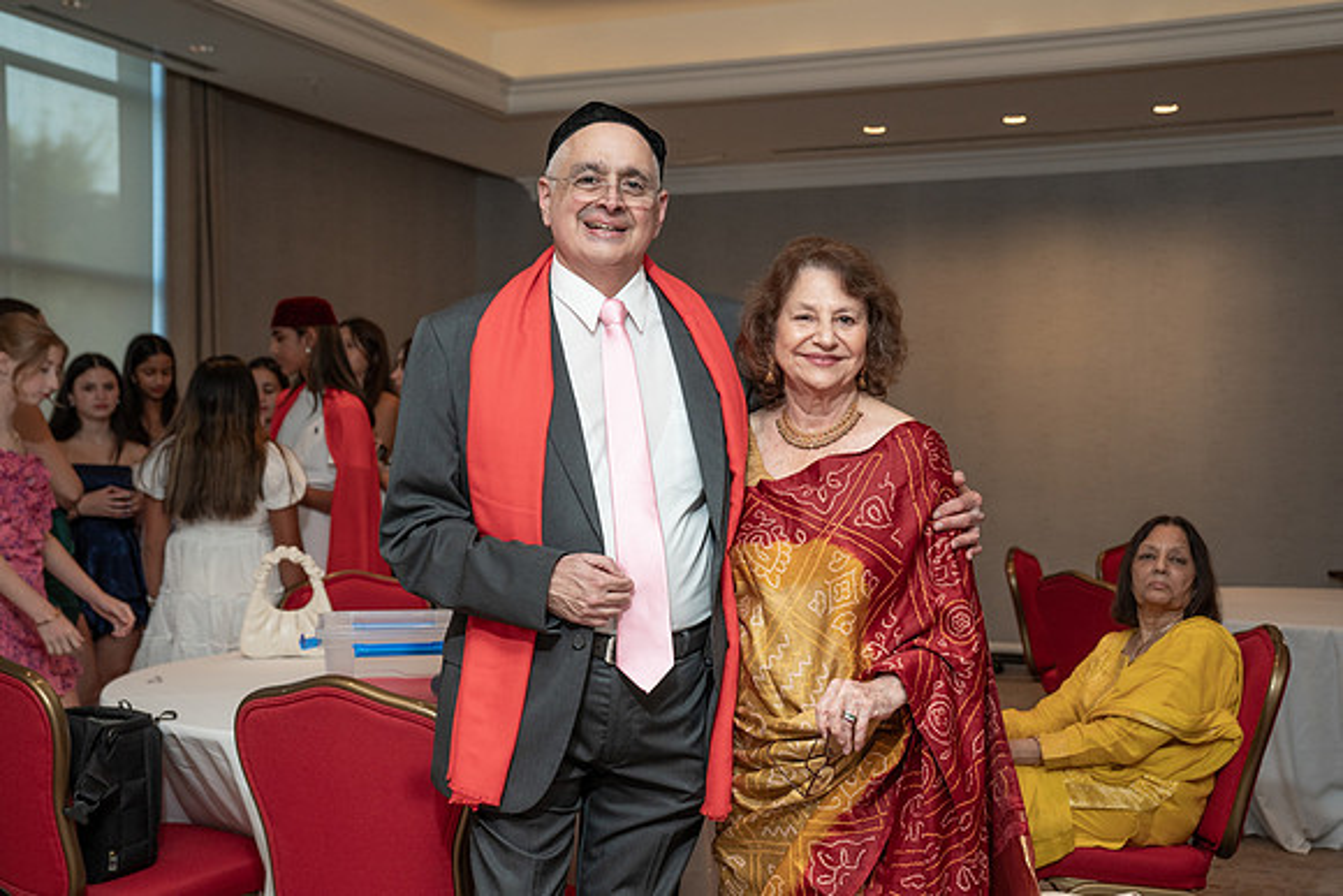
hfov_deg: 42.4
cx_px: 696
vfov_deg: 29.0
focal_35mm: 46
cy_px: 491
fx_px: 1730
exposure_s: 1/250
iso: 1000
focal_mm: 41
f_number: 4
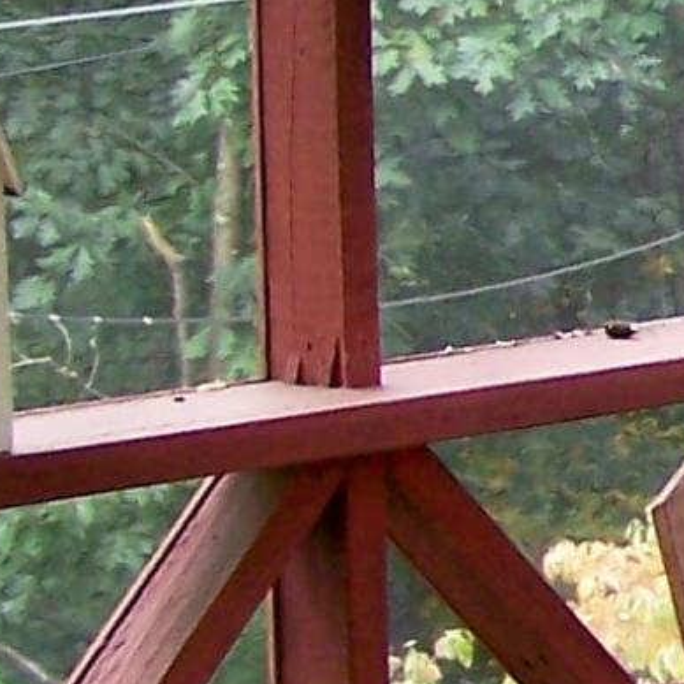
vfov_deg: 6.8
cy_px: 202
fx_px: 5790
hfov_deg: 6.4
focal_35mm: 259
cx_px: 1683
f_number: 2.8
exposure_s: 1/40
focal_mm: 6.3
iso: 64
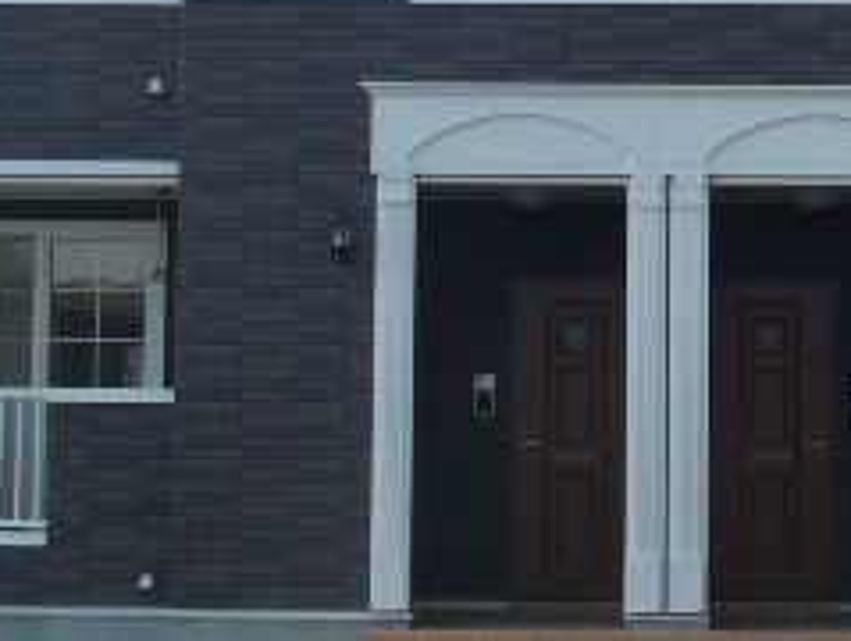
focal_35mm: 131
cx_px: 698
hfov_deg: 14.9
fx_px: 3225
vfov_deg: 11.3
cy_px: 61
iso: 80
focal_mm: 6
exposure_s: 1/320
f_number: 5.7
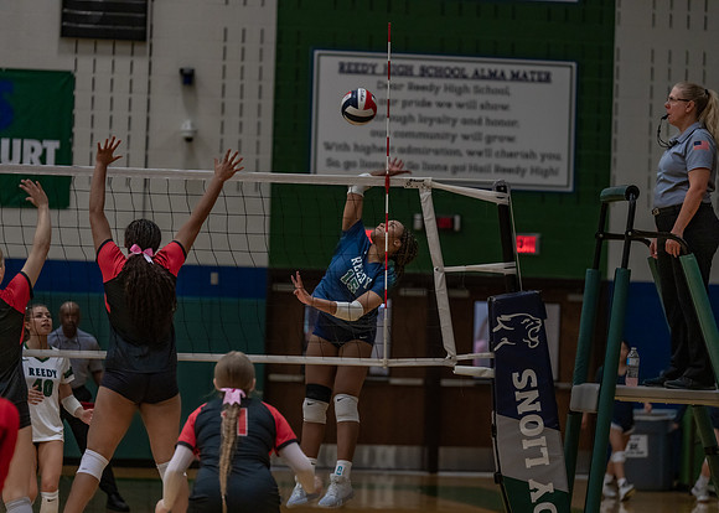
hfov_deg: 13.8
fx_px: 2974
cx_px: 360
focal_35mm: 146
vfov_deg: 9.9
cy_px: 256
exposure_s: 1/1000
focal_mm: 139
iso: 2500
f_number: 2.8
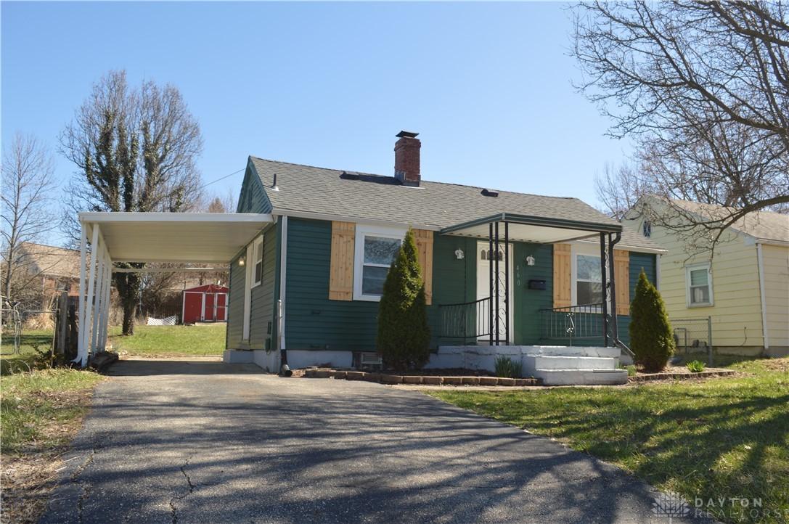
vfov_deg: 47.8
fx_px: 591
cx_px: 394
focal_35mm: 27
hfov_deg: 67.4
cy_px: 262
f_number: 6.3
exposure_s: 1/160
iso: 100
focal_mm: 18
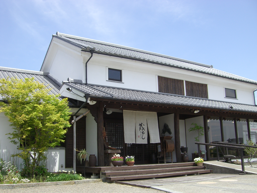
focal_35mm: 38
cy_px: 96
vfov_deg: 37.7
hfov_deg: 49.0
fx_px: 282
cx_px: 128
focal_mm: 6.2
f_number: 4.3
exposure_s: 1/400
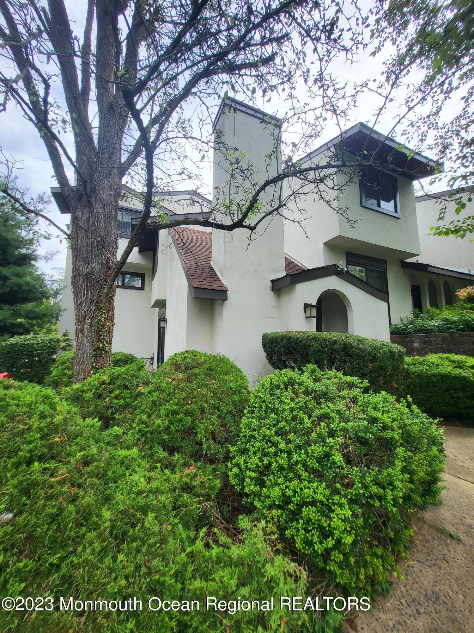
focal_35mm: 13
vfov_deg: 106.2
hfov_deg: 89.9
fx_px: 237
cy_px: 316
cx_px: 237
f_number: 2.2
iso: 32
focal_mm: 1.74
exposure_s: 1/533
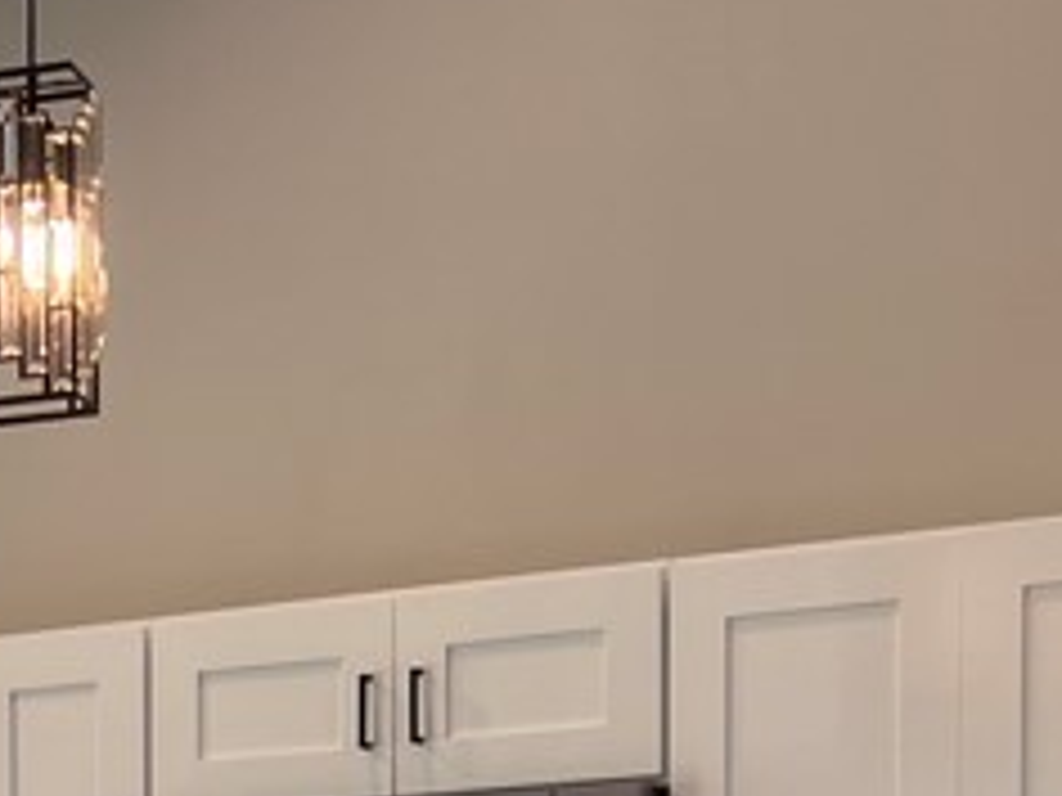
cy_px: 1372
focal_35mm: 113
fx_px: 3467
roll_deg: +1.0
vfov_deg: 12.2
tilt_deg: -5.1
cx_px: -500
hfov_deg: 16.0
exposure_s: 1/120
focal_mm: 5.7
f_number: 1.5
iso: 50
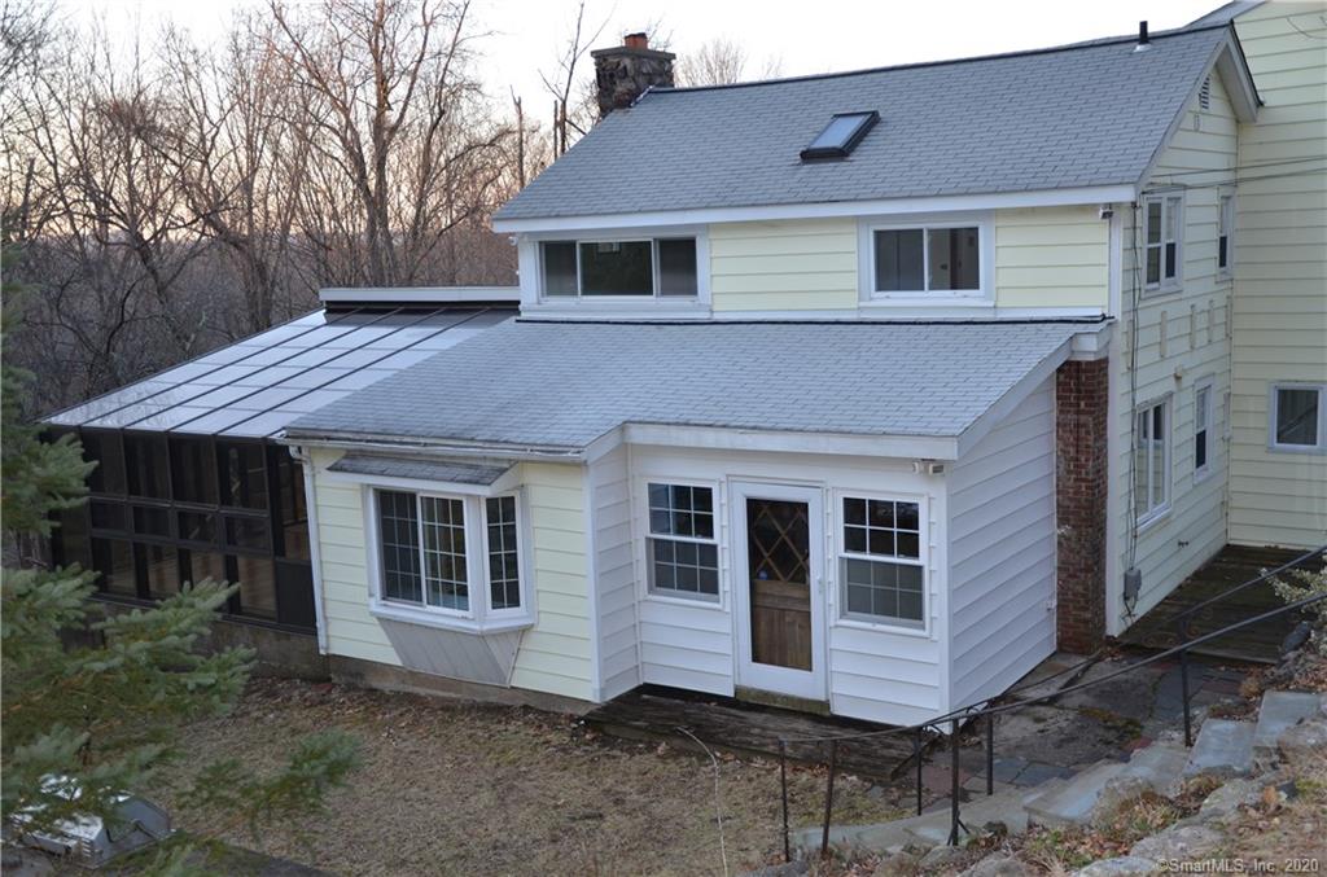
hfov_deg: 51.4
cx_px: 664
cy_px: 438
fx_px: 1379
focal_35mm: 38
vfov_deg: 35.3
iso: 280
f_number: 4
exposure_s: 1/125
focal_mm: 25
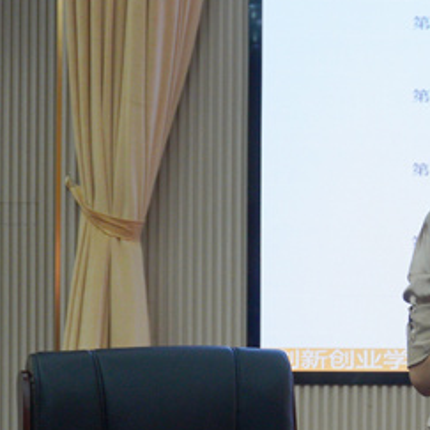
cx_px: 630
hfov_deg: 18.5
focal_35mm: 84
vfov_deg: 20.5
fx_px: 1181
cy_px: 303
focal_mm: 20
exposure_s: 1/80
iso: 640
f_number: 4.5
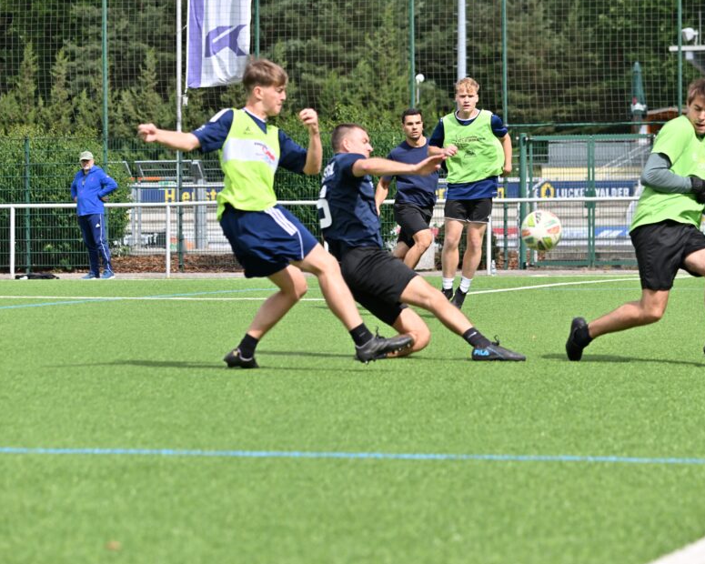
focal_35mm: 186
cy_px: 255
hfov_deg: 10.4
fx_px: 3881
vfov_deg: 8.3
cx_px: 406
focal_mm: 150
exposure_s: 1/1600
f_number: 5
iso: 280
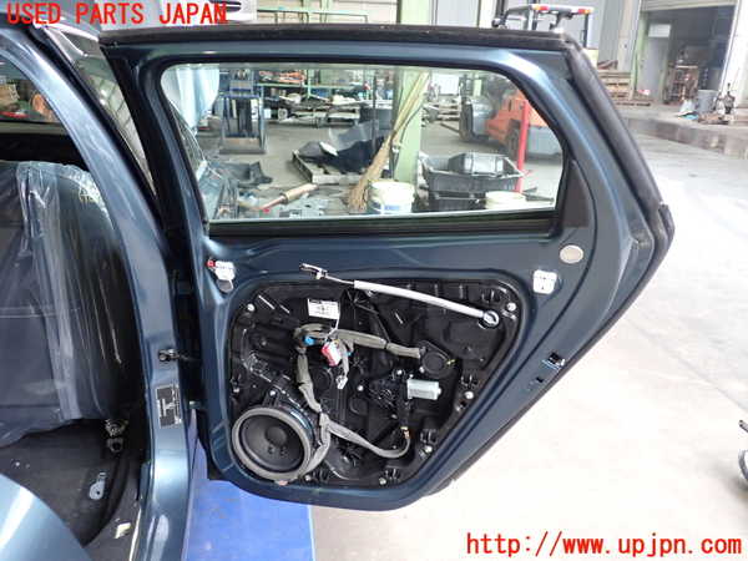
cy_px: 280
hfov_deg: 60.0
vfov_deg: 46.8
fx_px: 648
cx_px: 374
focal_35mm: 30
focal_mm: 5.4
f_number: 2.3
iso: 320
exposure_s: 1/30
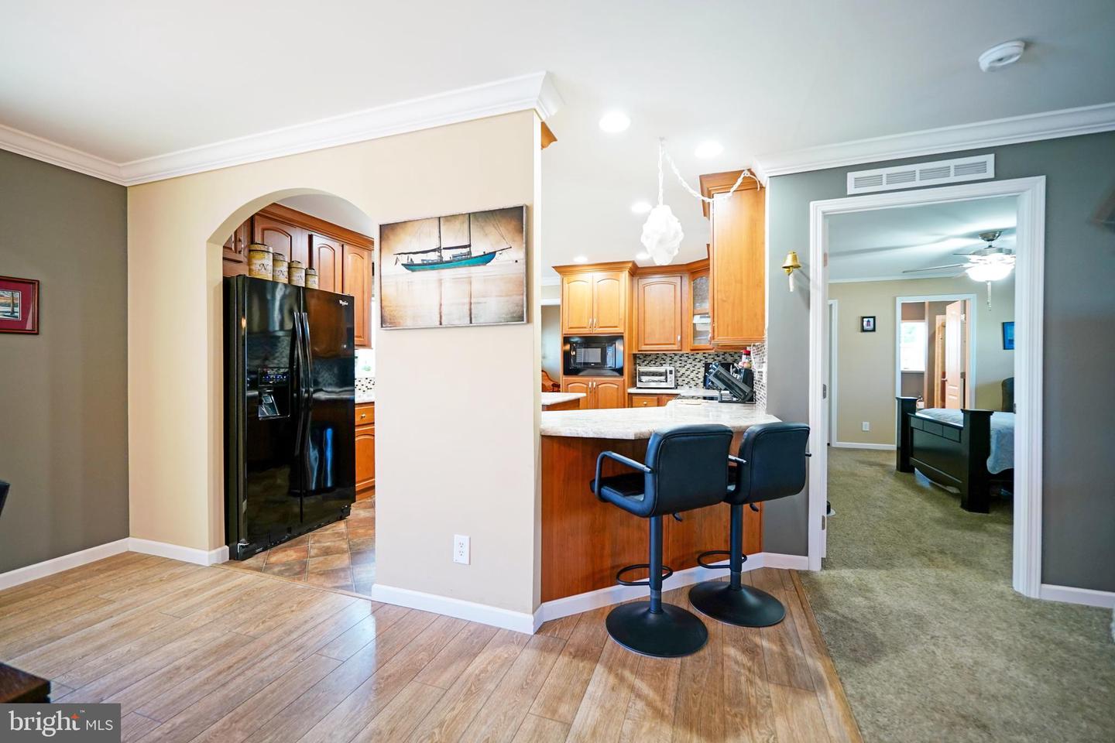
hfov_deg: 100.4
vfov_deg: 77.3
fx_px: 465
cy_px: 372
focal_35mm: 15
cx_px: 558
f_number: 2.8
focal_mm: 10
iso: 500
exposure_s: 1/30
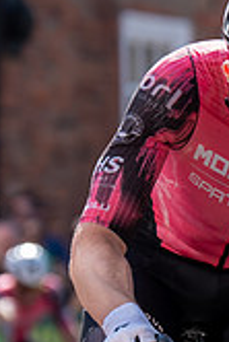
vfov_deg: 3.3
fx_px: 5979
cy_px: 249
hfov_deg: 2.2
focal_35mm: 628
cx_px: 403
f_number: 3.5
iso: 160
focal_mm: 122
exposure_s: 1/1000
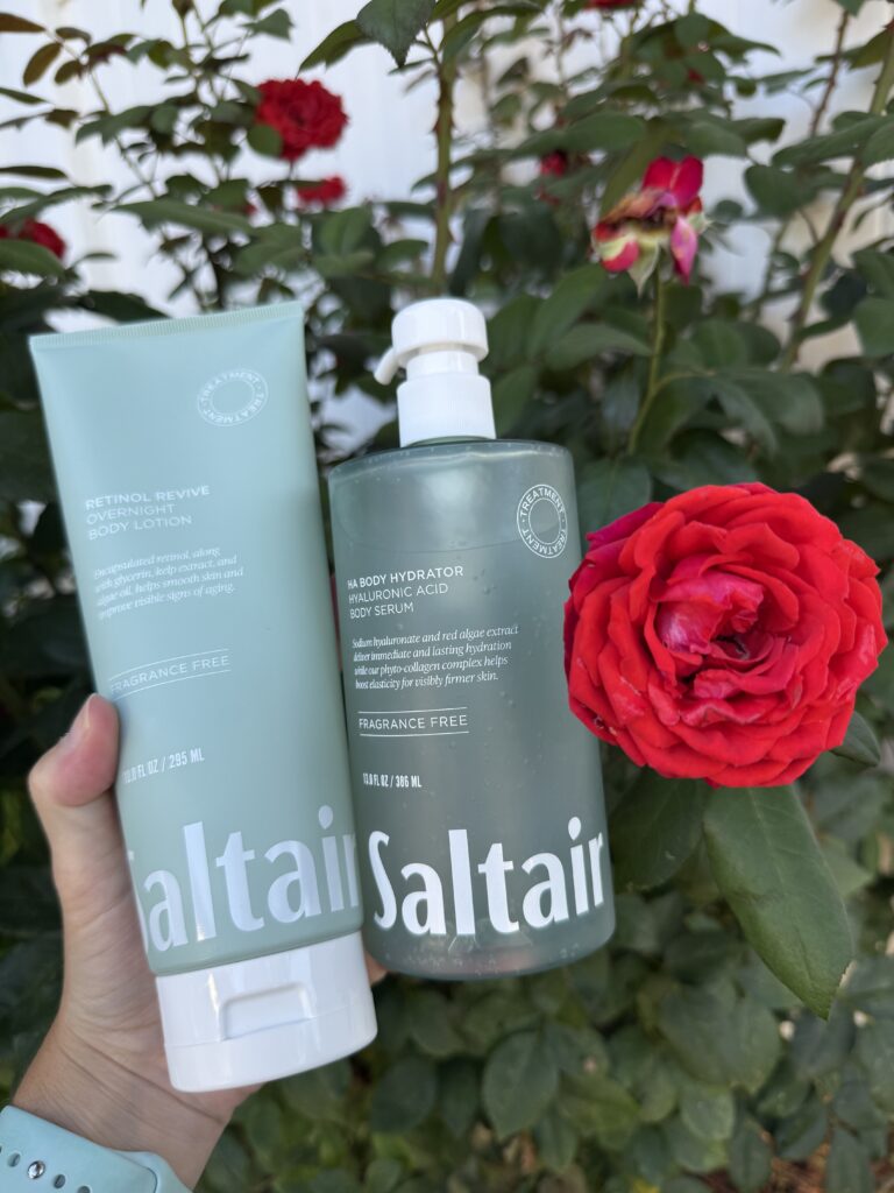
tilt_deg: -19.2
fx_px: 826
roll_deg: +4.5
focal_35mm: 24
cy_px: 596
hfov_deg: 56.8
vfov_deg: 71.6
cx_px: 447
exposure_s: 1/284
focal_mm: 6.76
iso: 64
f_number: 1.78
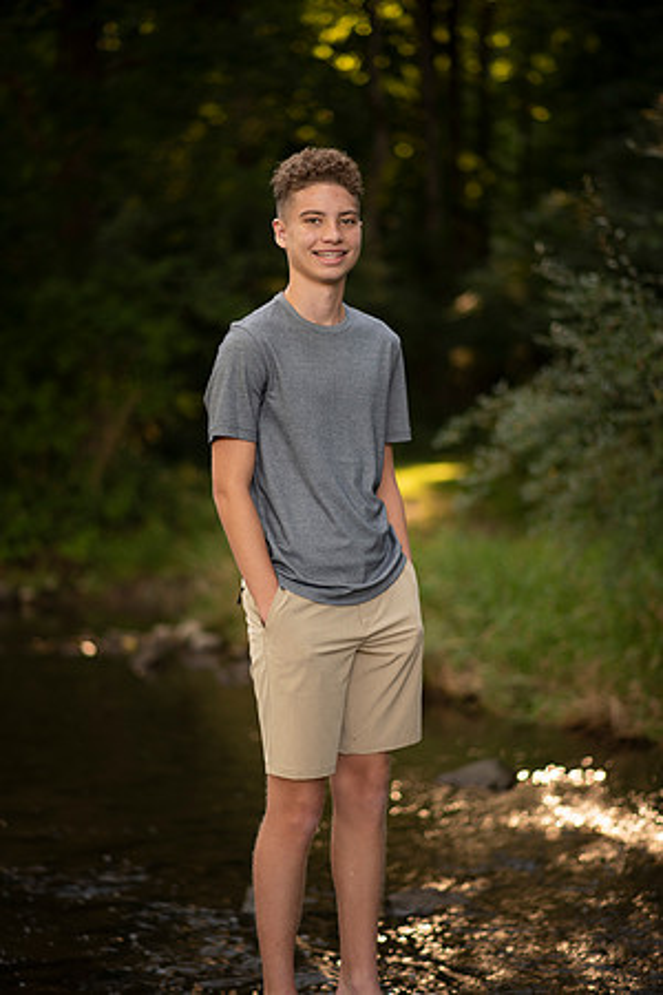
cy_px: 498
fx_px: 2348
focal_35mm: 85
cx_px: 332
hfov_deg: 16.1
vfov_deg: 23.9
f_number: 1.8
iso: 125
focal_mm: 85
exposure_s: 1/250
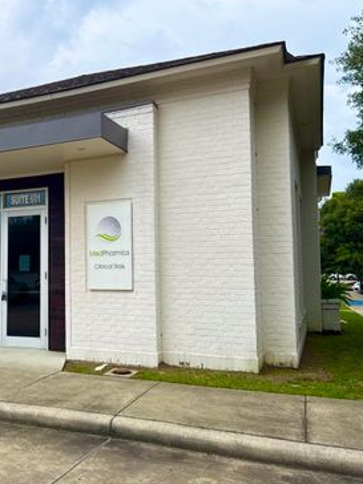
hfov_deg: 41.7
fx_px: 461
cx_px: 92
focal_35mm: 33
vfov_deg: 55.4
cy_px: 244
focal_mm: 6.76
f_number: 1.78
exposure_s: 1/654
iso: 80
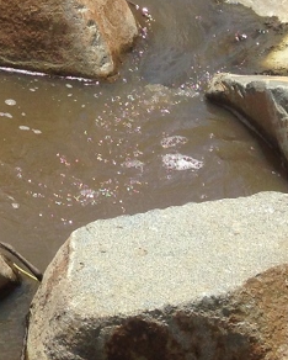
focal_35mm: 141
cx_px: -277
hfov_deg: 10.2
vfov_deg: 13.1
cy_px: -133
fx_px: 1501
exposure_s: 1/2088
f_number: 2.4
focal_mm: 4.12
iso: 50
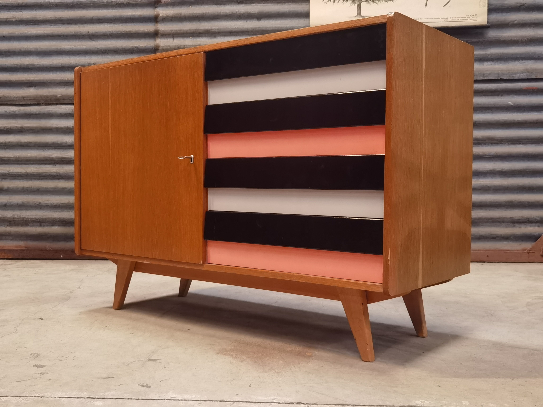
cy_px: 204
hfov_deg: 47.9
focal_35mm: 39
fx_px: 612
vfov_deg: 36.8
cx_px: 272
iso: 640
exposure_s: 1/33.3
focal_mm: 6.71
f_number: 1.9
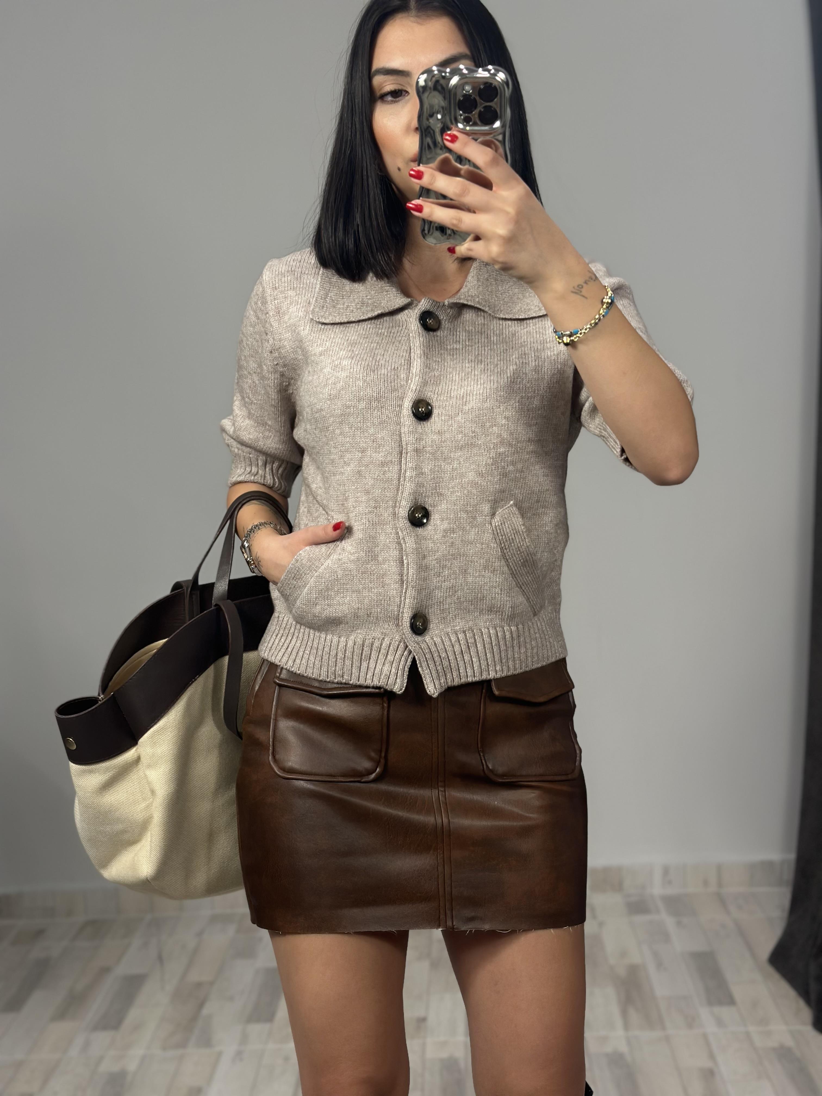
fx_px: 1520
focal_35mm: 48
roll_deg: +3.3
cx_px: 411
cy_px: 548
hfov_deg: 30.3
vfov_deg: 39.7
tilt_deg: -25.7
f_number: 1.78
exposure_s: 1/100
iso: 80
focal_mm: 6.86
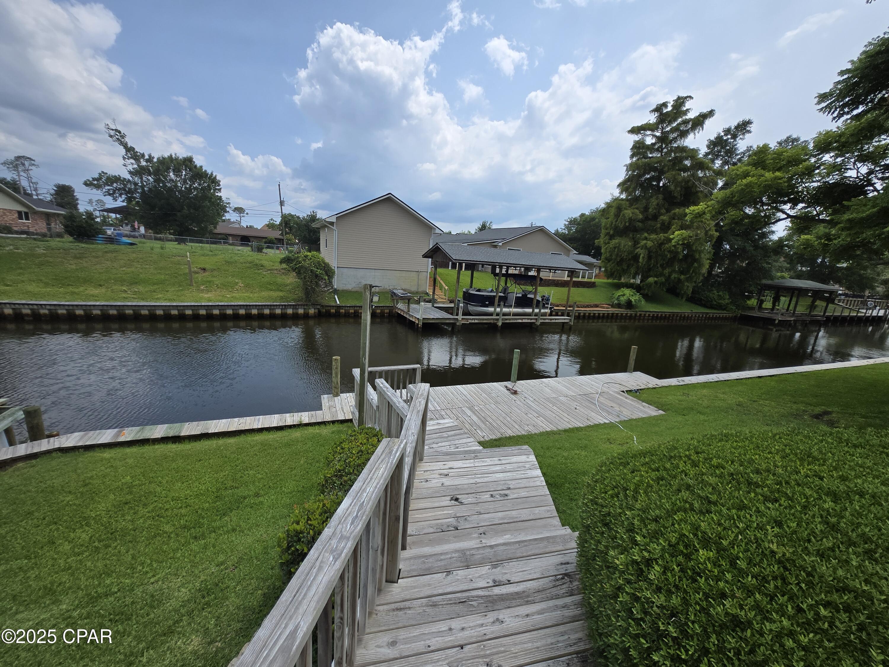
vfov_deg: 89.9
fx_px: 334
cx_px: 444
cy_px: 334
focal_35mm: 13
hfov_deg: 106.2
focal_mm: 1.7
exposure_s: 1/1580
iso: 25
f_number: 2.2
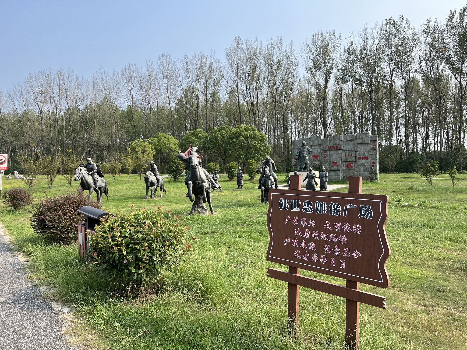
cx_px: 234
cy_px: 175
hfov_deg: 67.3
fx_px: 351
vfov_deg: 53.1
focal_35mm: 26
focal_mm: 5.1
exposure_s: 1/1497
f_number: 1.6
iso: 50
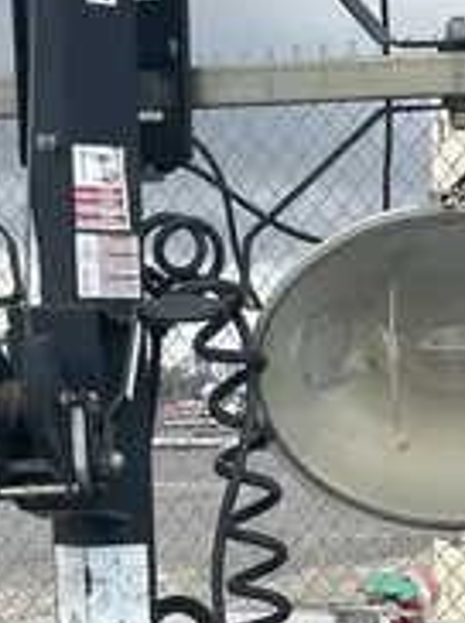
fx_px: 1885
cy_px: 834
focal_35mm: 105
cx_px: 284
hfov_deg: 14.1
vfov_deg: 17.5
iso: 50
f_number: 1.5
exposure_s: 1/2299
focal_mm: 5.7
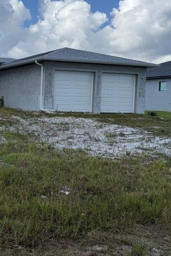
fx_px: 320
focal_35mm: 45
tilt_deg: -0.9
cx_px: -22
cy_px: 113
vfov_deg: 43.5
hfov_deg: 27.2
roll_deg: -1.6
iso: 80
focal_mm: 6.76
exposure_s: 1/4167
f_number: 1.78
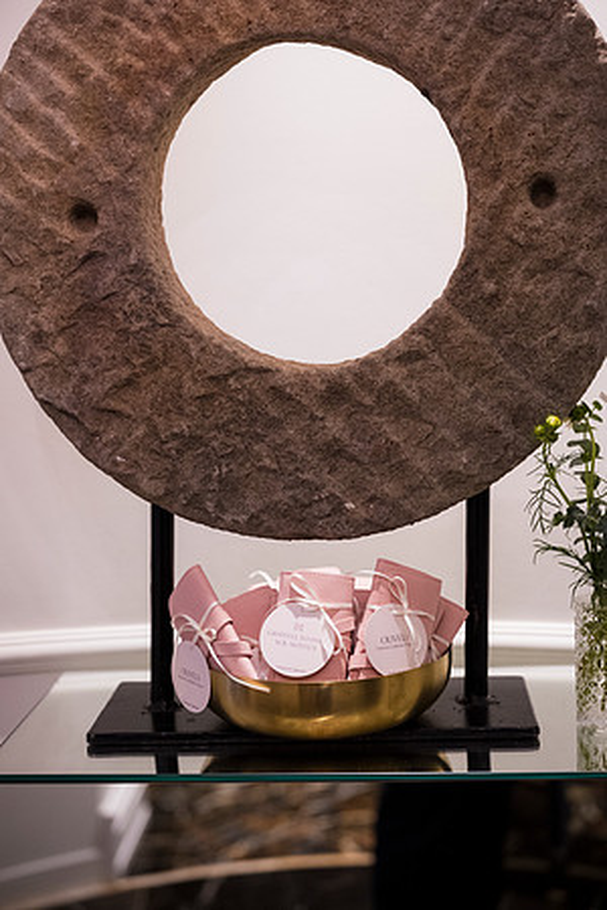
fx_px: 1391
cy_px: 455
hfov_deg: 24.6
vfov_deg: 36.2
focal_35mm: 55
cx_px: 304
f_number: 2.2
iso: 1250
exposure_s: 1/200
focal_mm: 55
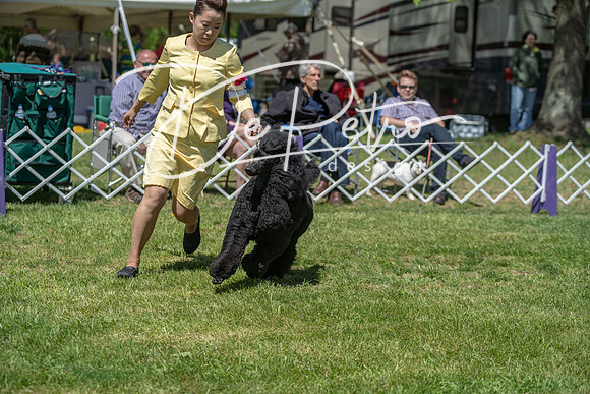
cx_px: 295
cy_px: 197
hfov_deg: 22.6
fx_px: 1475
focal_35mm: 90
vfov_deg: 15.2
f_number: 4
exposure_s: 1/1000
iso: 125
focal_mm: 90
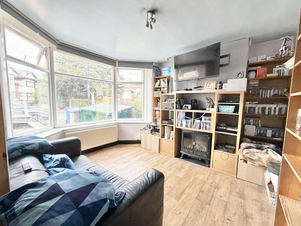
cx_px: 150
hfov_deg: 102.1
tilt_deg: -4.9
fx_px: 122
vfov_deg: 85.7
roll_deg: -2.6
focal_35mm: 14
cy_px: 113
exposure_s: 1/103
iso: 320
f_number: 2.2
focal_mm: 2.22
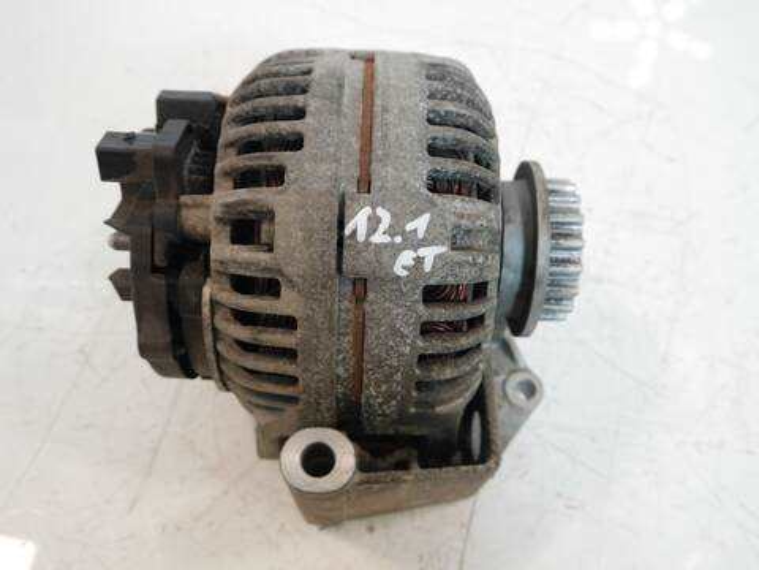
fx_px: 745
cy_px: 285
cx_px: 380
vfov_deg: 41.8
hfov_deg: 54.0
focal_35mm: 34
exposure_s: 1/60
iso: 400
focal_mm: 17
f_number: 4
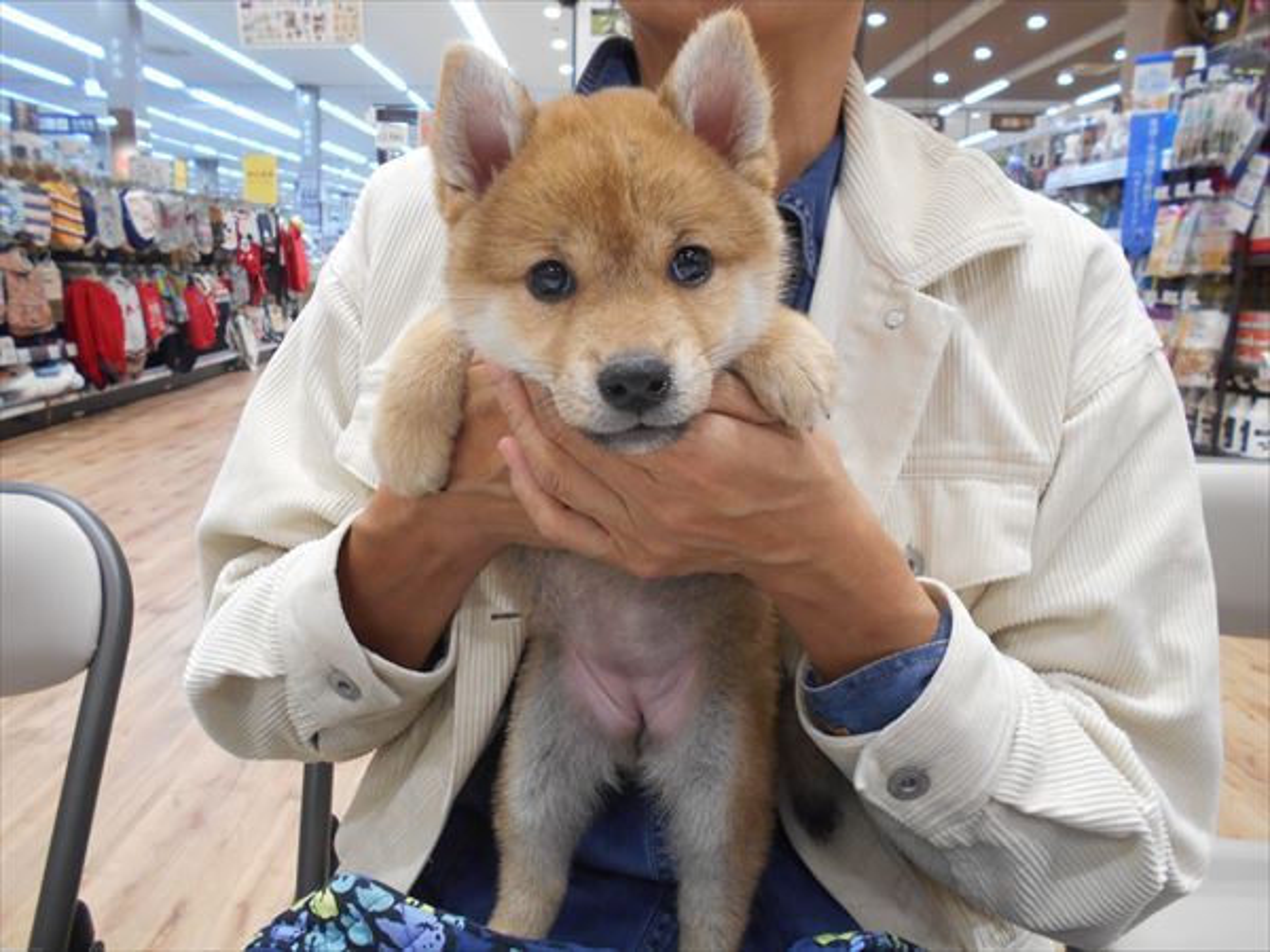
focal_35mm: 26
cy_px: 476
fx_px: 954
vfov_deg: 53.1
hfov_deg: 67.3
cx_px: 635
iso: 200
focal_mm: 4.6
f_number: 3.2
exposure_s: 1/30
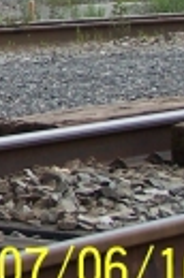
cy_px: -109
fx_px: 2019
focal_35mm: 262
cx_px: -400
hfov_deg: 4.9
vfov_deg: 7.8
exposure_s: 1/640
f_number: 3
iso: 80
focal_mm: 8.5
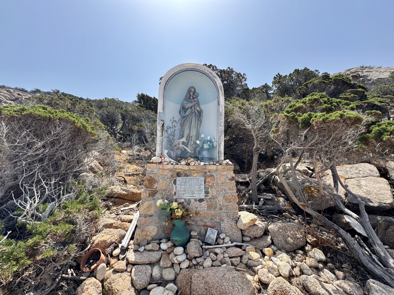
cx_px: 197
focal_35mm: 14
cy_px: 148
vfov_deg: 85.7
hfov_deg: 102.1
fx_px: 159
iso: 50
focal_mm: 2.22
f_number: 2.2
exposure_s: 1/980
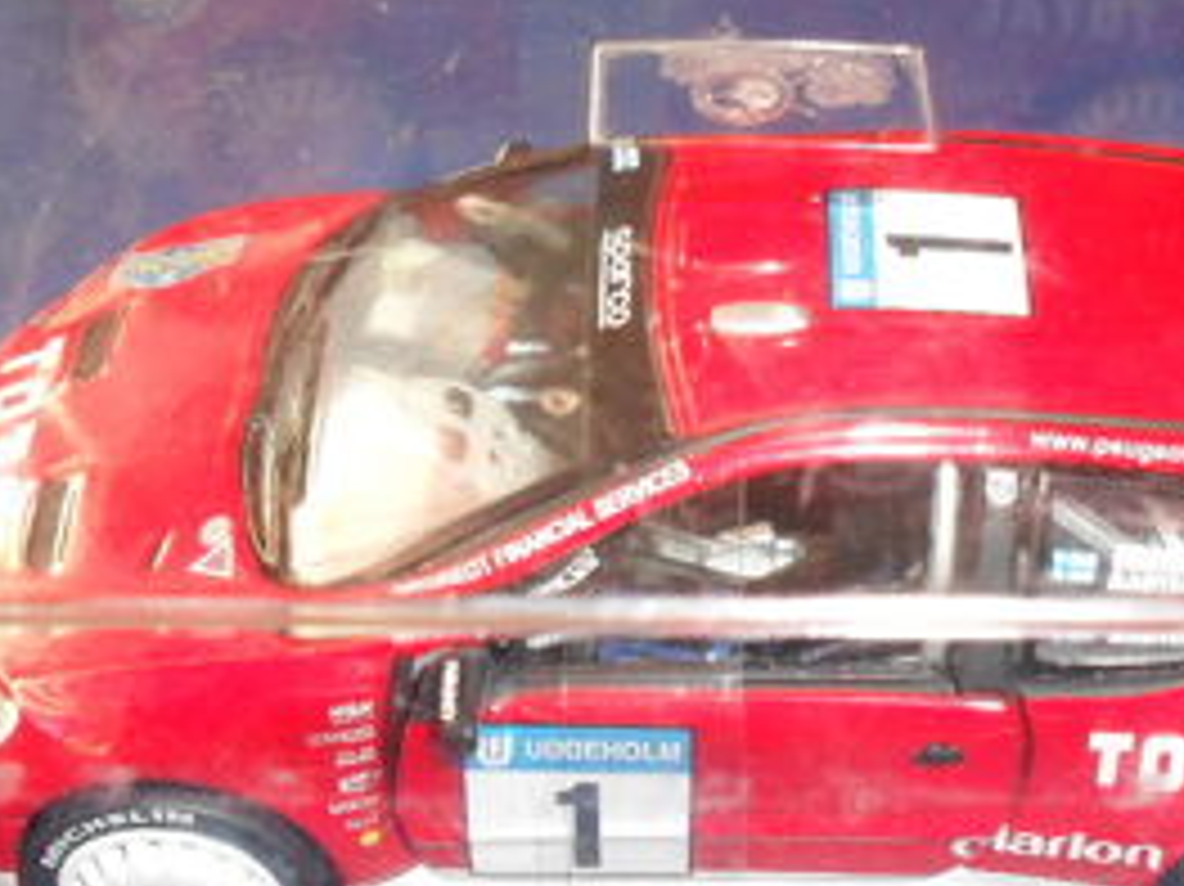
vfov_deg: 22.9
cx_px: 711
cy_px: 544
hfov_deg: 30.2
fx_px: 2188
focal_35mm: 64
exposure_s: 1/45
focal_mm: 6.3
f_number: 3.2
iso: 160
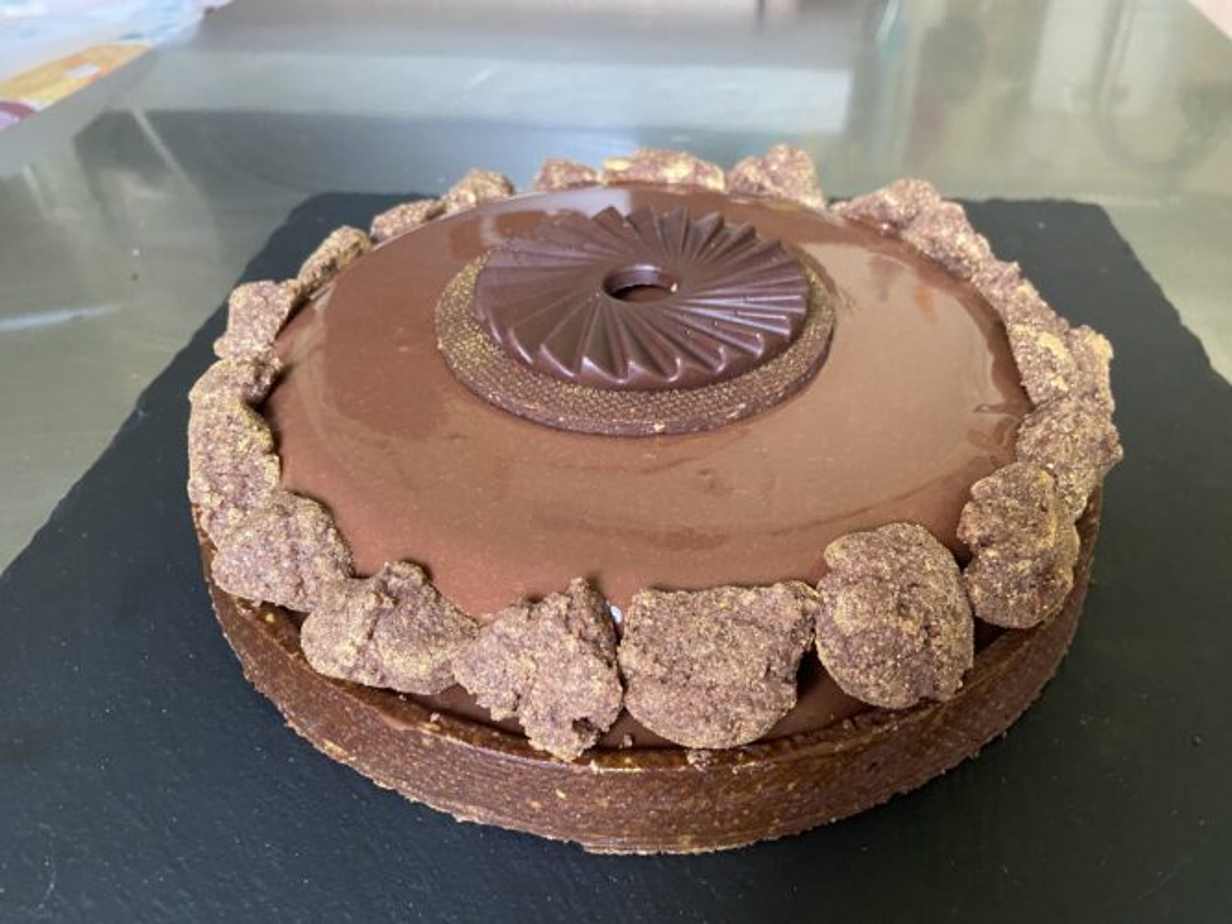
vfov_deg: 53.0
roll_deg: +1.0
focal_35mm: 26
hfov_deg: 67.3
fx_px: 925
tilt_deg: -39.0
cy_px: 462
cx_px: 616
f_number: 1.8
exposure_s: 1/60
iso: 500
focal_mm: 4.25
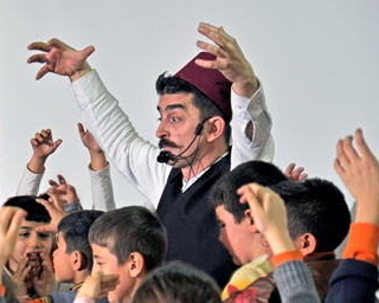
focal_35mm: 295
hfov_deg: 6.5
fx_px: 3308
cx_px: 44
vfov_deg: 5.2
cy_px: 210
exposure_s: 1/40
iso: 200
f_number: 5.6
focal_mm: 105
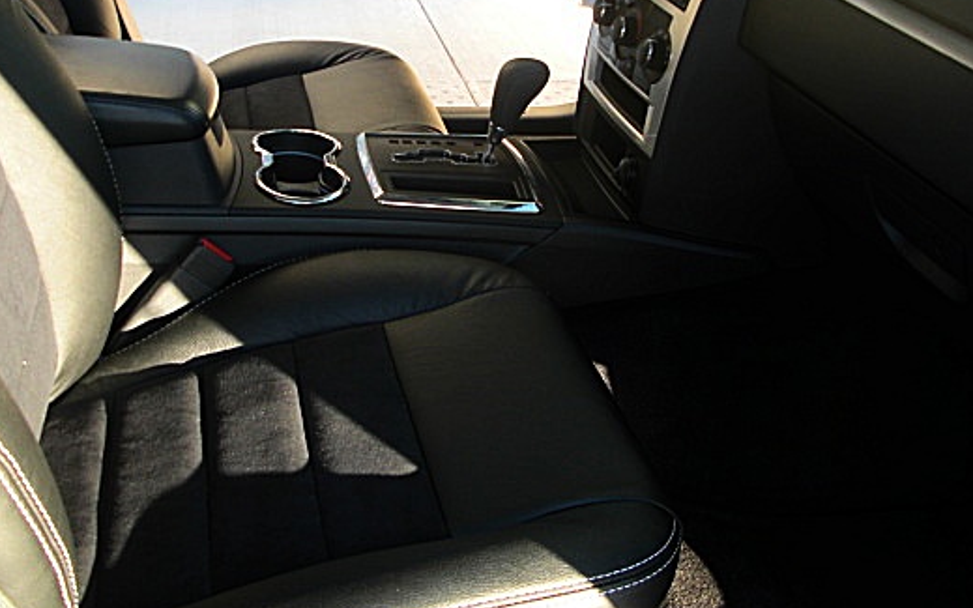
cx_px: 442
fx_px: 1246
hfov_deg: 42.6
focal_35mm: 47
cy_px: 181
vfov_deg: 27.2
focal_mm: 6.3
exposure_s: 1/60
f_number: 2.8
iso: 50
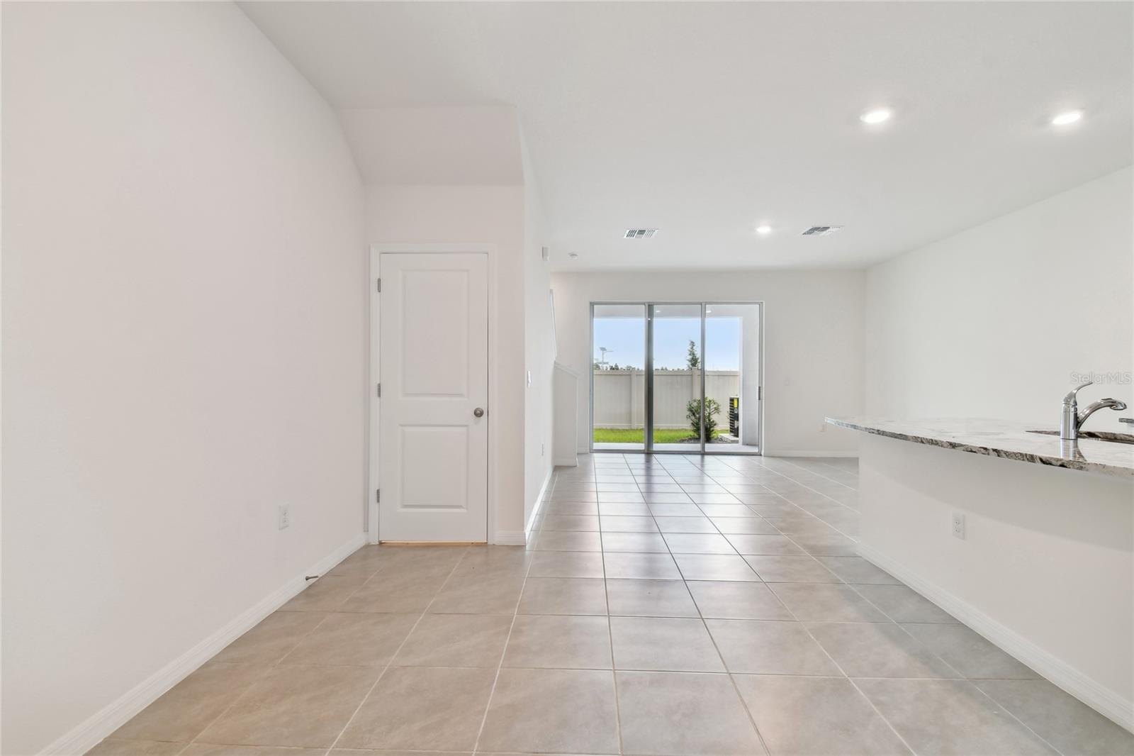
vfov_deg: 77.3
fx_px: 472
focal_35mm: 15
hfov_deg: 100.4
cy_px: 378
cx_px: 567
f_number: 7.1
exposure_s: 1/8
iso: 100
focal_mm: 10
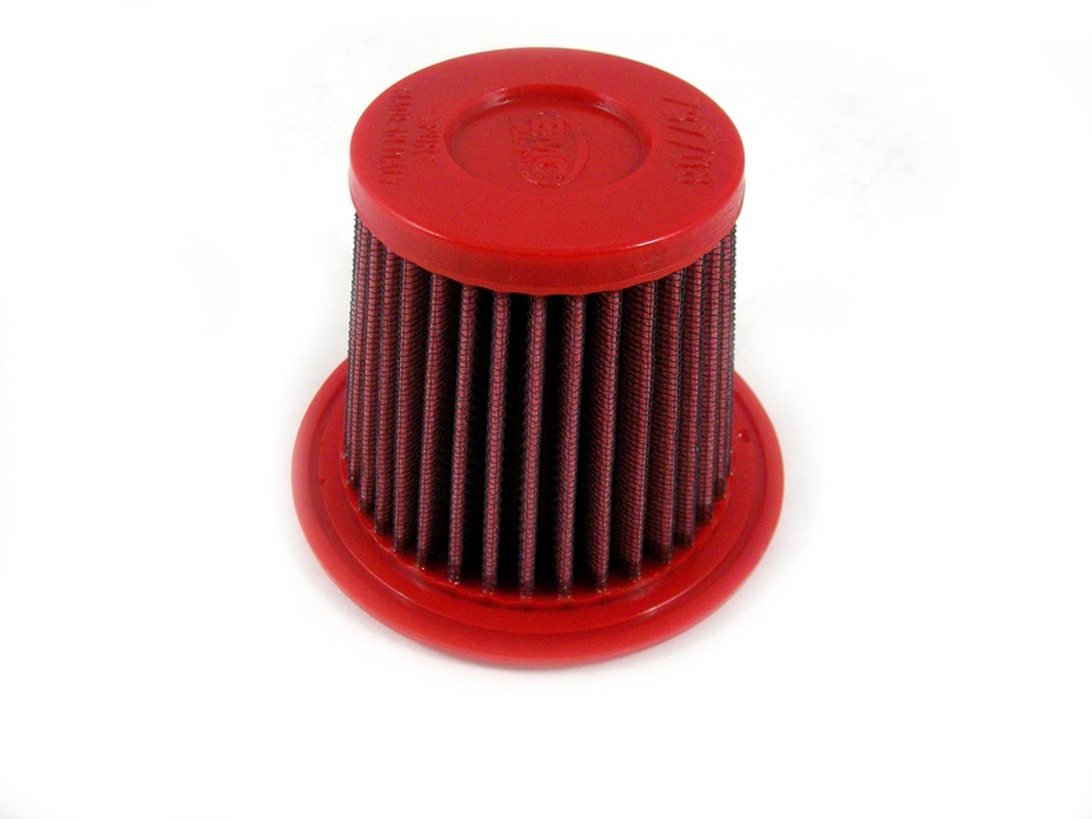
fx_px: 1104
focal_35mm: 35
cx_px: 546
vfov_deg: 40.7
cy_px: 410
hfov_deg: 52.6
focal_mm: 5.7
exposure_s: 1/61.5
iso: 301
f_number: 2.8
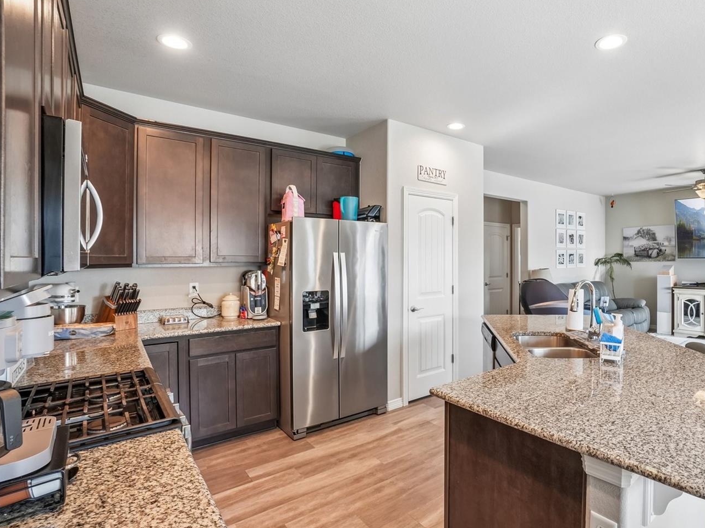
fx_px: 367
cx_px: 437
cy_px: 259
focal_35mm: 18
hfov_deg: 86.2
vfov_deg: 71.6
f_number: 8
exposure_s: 1/25
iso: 400
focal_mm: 10
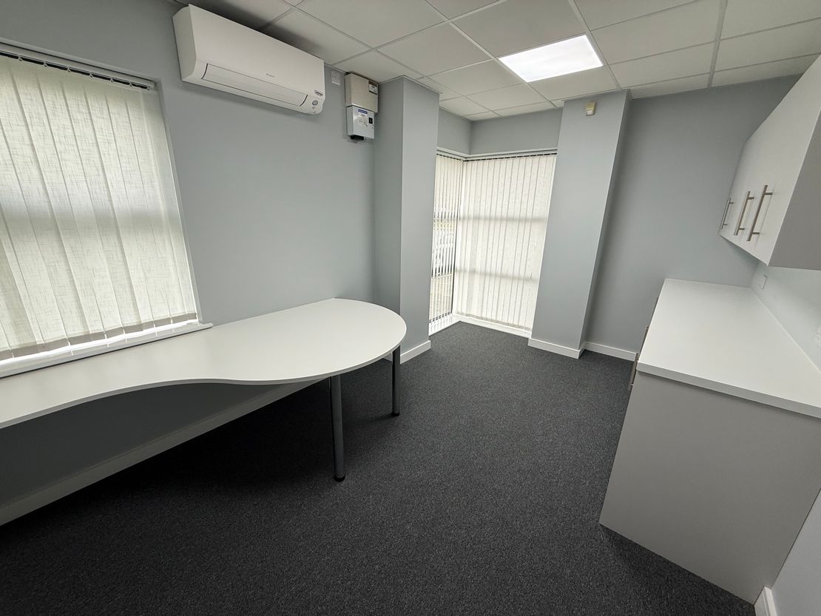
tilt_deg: -16.8
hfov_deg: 102.1
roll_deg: -1.0
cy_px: 308
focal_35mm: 14
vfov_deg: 85.7
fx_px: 332
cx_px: 410
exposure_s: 1/100
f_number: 2.2
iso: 64
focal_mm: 2.22
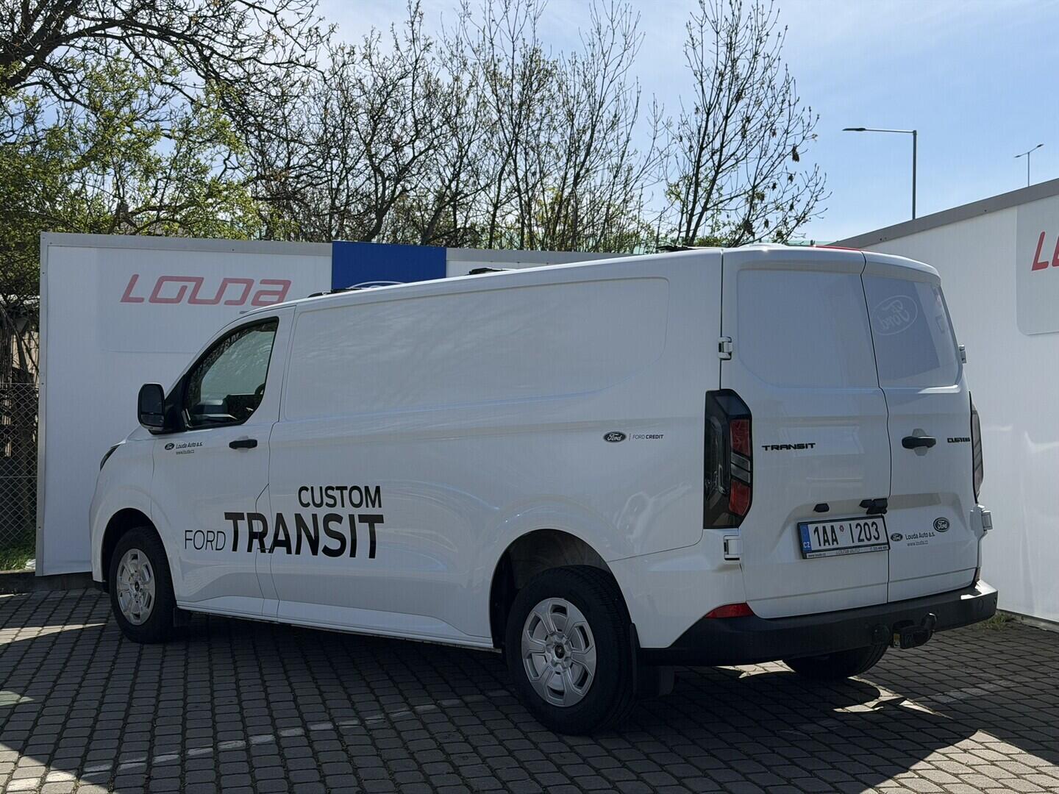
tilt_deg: +0.5
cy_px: 397
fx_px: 1468
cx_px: 530
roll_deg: +0.7
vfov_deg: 30.3
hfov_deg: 39.7
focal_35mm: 48
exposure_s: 1/7874
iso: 80
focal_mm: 6.76
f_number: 1.78
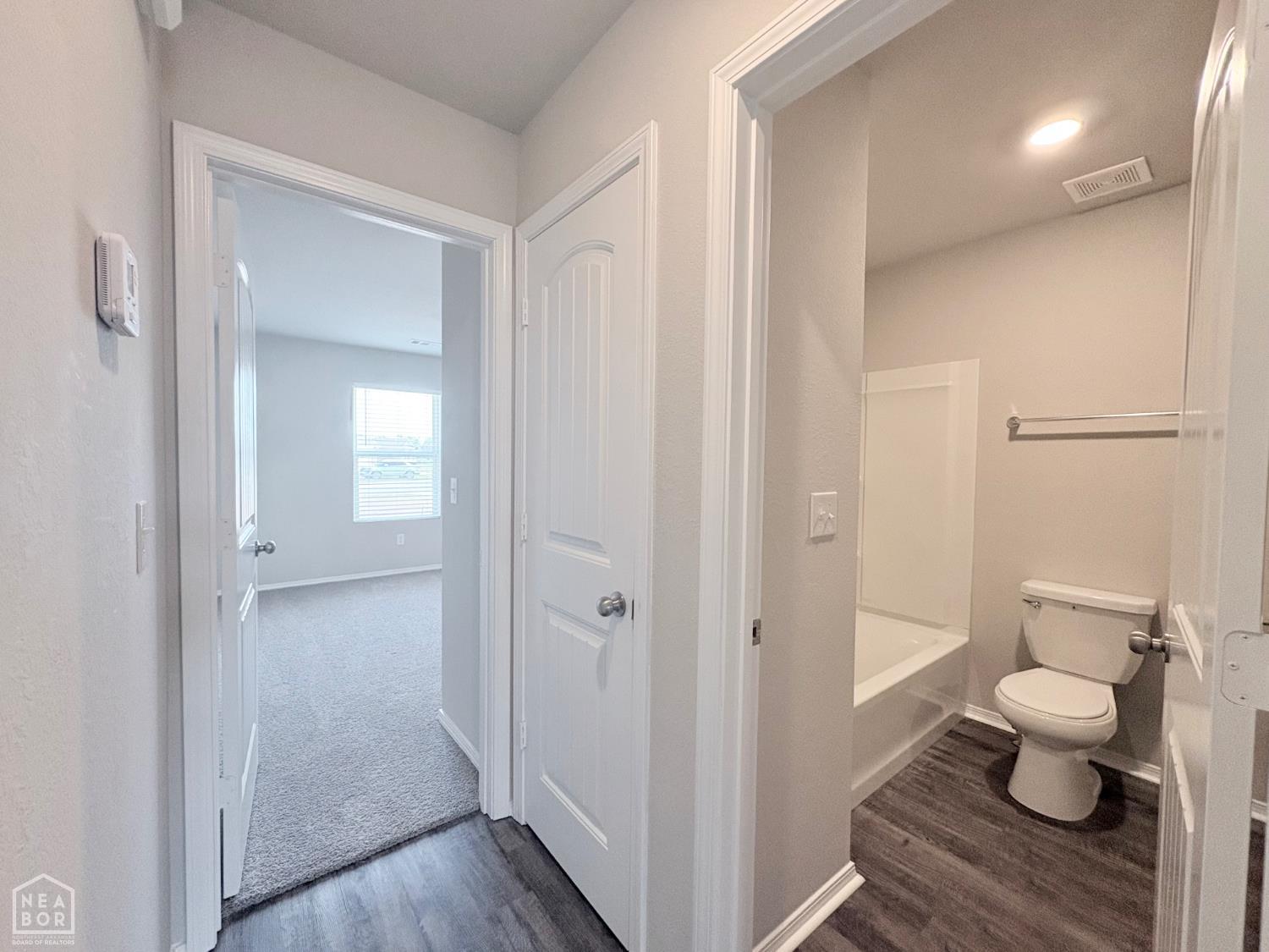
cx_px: 634
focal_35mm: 14
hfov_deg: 102.1
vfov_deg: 85.7
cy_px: 476
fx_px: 513
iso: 320
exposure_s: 1/120
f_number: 2.2
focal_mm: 2.22
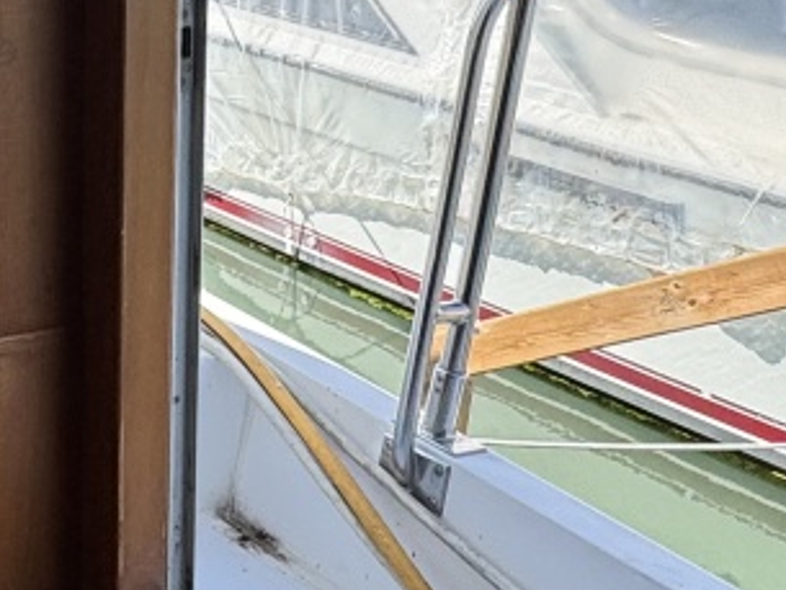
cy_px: 0
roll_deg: -4.0
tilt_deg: -8.9
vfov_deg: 21.5
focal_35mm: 66
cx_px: -82
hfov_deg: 26.9
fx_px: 1499
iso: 40
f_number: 2.2
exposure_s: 1/1395
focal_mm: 2.22
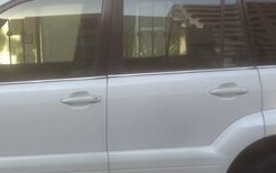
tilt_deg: -10.7
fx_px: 707
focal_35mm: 94
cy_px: 195
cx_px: 113
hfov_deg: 22.1
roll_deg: +1.3
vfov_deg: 13.6
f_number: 2.4
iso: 50
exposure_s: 1/242
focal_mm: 4.12
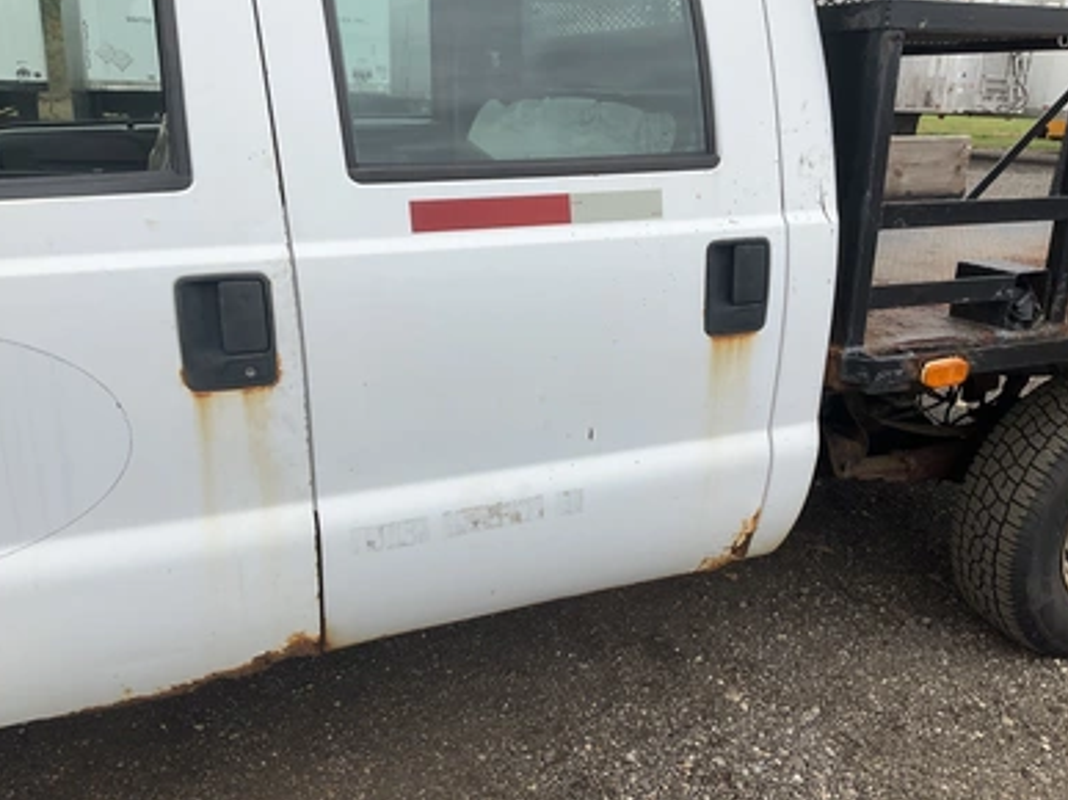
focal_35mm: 30
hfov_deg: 60.0
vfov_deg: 46.8
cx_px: 535
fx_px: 925
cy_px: 392
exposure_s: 1/683
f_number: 1.8
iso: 25
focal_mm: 3
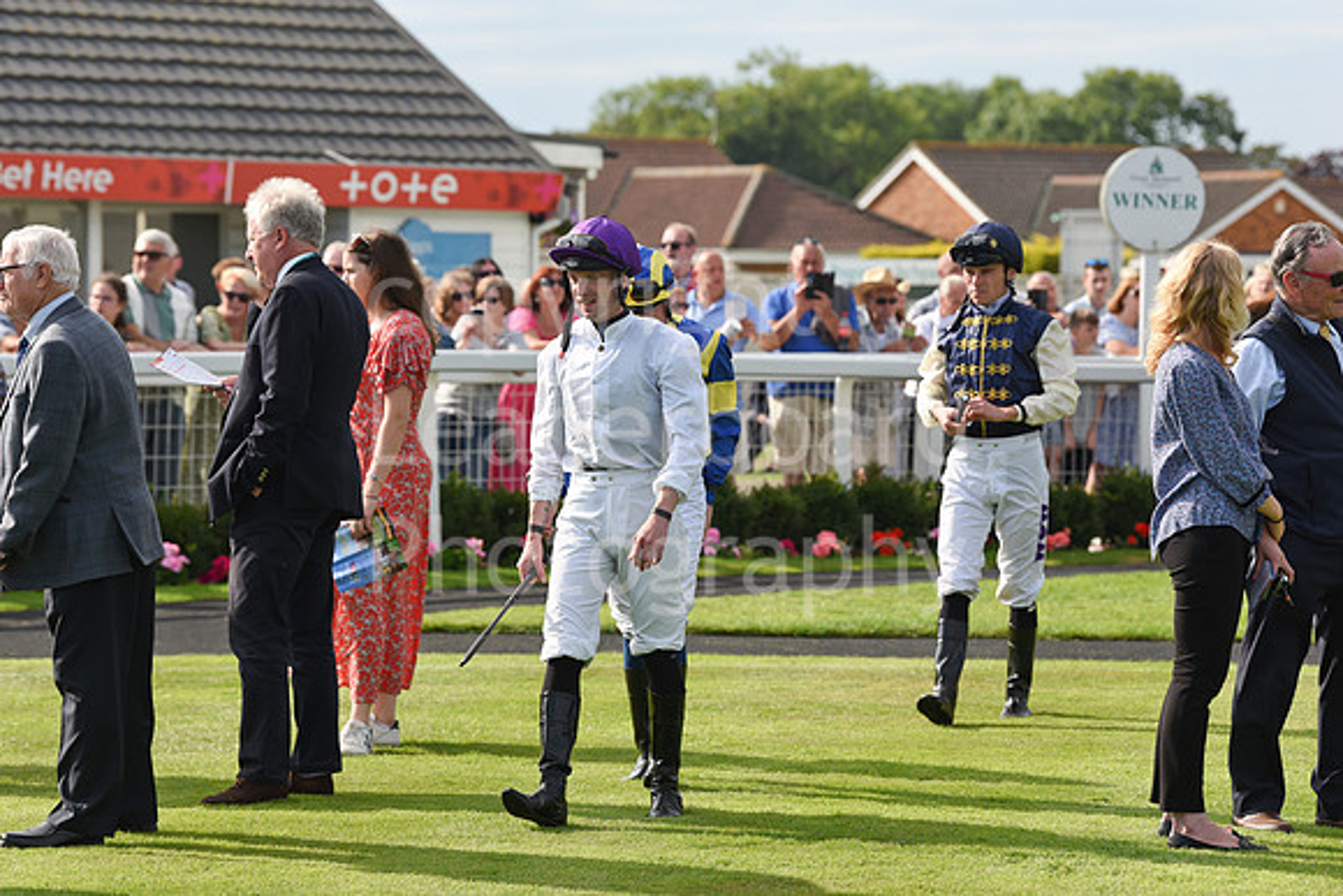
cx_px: 672
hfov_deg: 12.8
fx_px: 5970
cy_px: 448
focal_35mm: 160
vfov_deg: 8.6
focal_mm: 160
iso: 400
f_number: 5.6
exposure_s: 1/1600
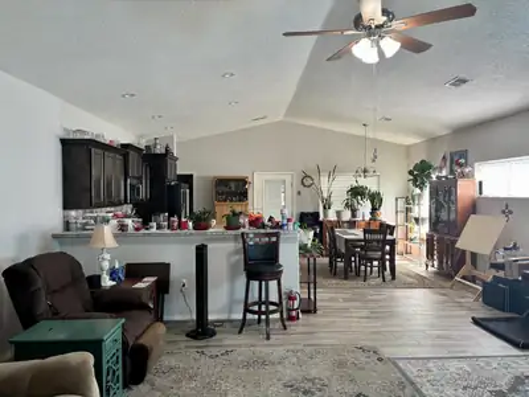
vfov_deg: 53.1
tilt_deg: -1.1
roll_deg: -0.3
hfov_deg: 67.3
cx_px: 264
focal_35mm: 26
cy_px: 198
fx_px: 397
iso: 100
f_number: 1.6
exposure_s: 1/60
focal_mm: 5.96
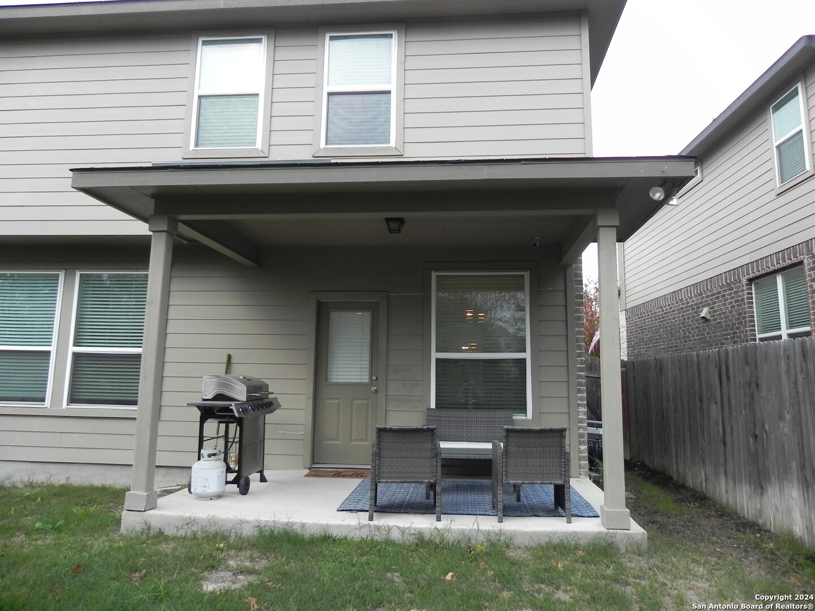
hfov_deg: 67.3
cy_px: 306
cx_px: 408
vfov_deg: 53.1
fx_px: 612
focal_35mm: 26
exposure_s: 1/60.3
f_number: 3.2
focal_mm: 4.6
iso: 160
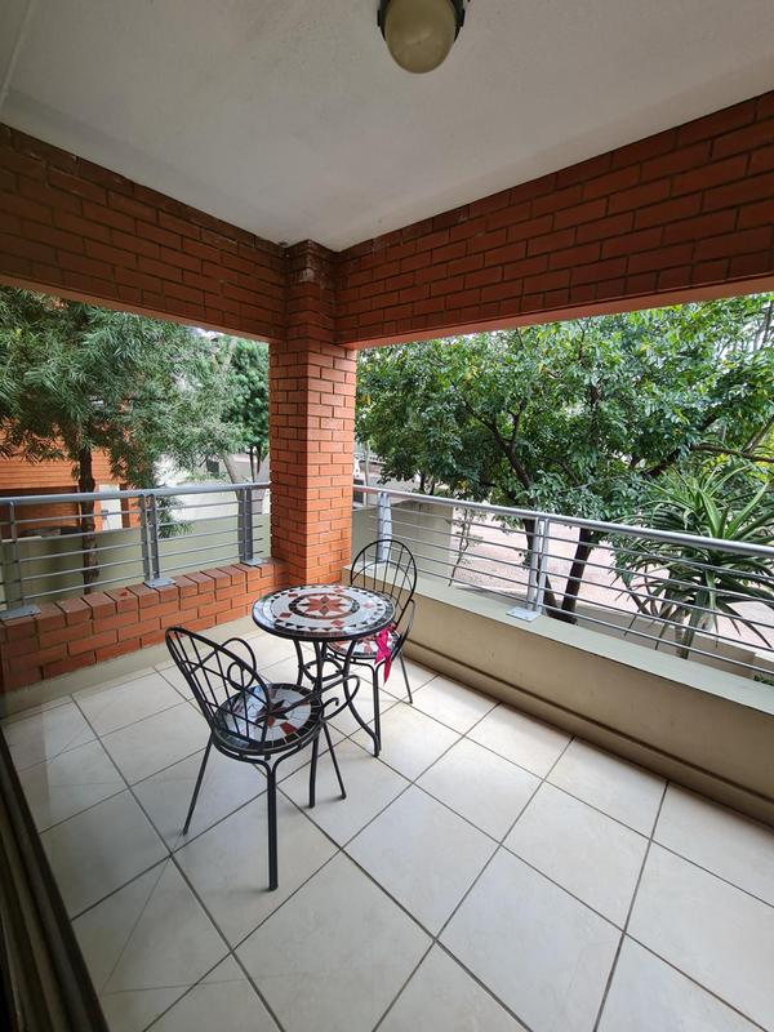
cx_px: 387
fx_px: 388
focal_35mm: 13
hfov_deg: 89.9
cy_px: 516
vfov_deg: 106.2
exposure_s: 1/172
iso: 50
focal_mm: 2.2
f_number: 2.2
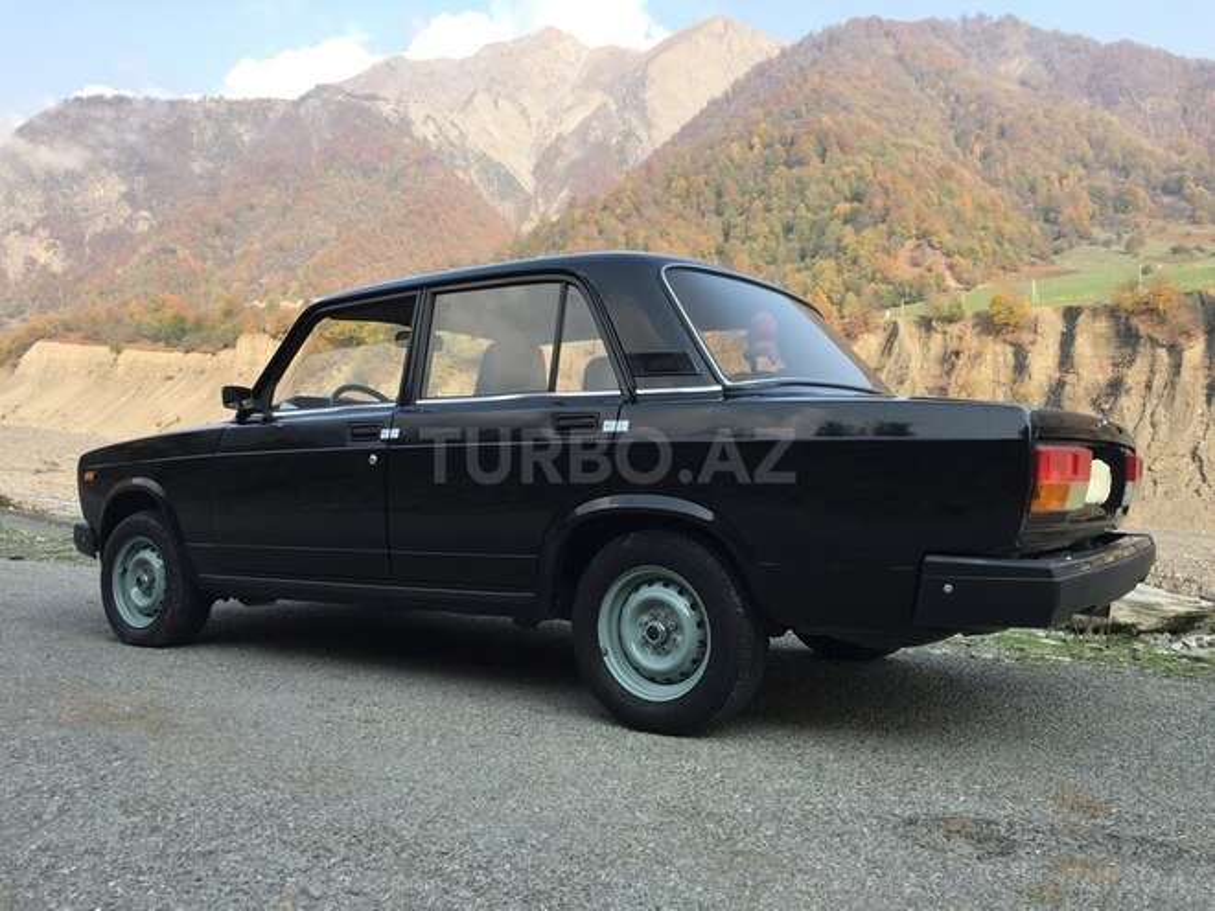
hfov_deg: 61.7
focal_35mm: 29
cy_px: 456
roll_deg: +0.7
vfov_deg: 48.2
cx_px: 608
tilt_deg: -0.3
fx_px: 1018
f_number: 2.2
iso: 32
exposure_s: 1/449
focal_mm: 4.15
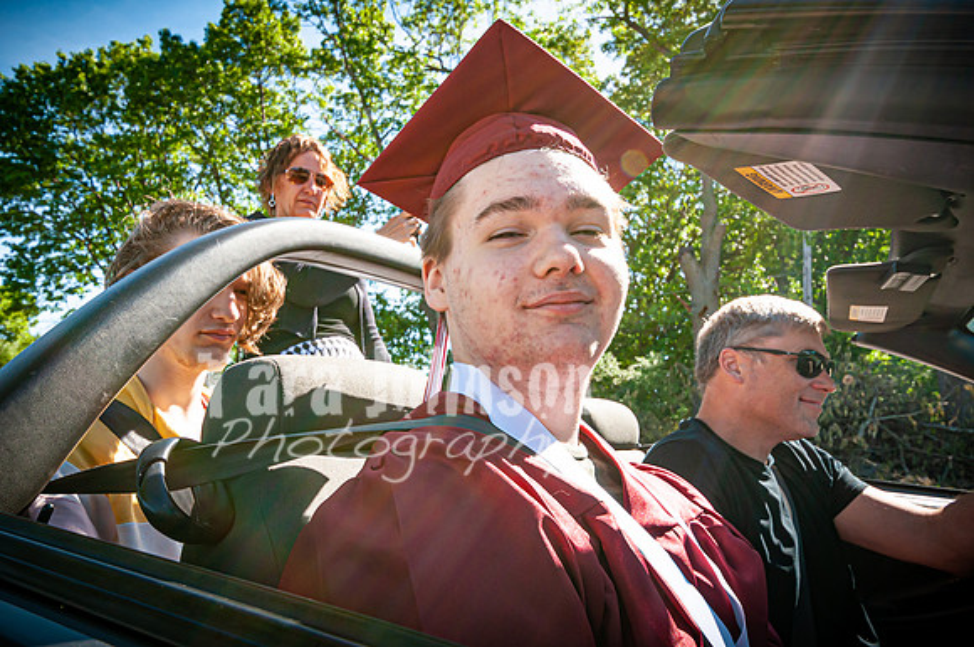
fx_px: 729
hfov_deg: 67.5
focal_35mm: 27
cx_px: 487
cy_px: 324
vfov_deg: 47.8
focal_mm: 18
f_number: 8
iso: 200
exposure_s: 1/250
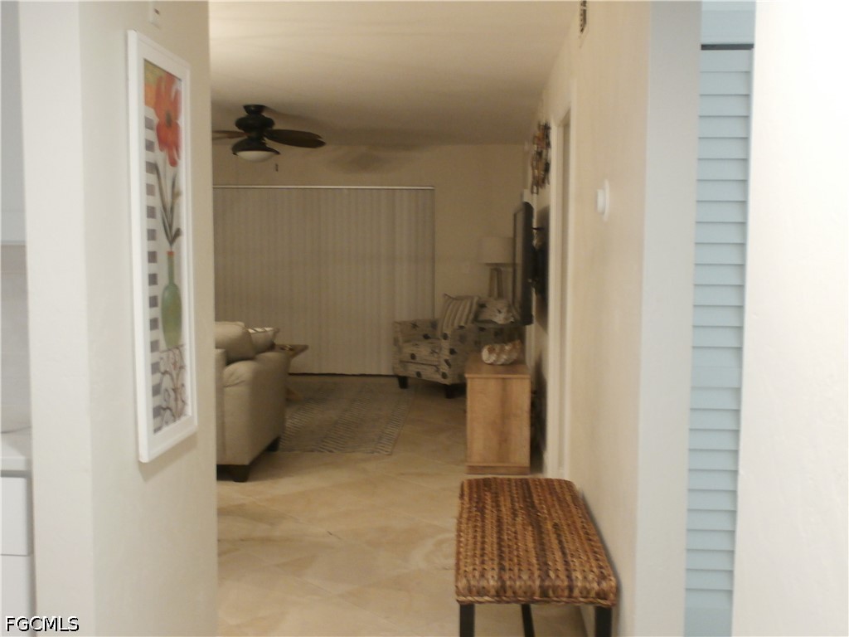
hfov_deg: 54.0
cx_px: 424
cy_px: 318
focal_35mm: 34
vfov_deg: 41.8
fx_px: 834
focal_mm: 6
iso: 400
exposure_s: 1/10
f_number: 3.4
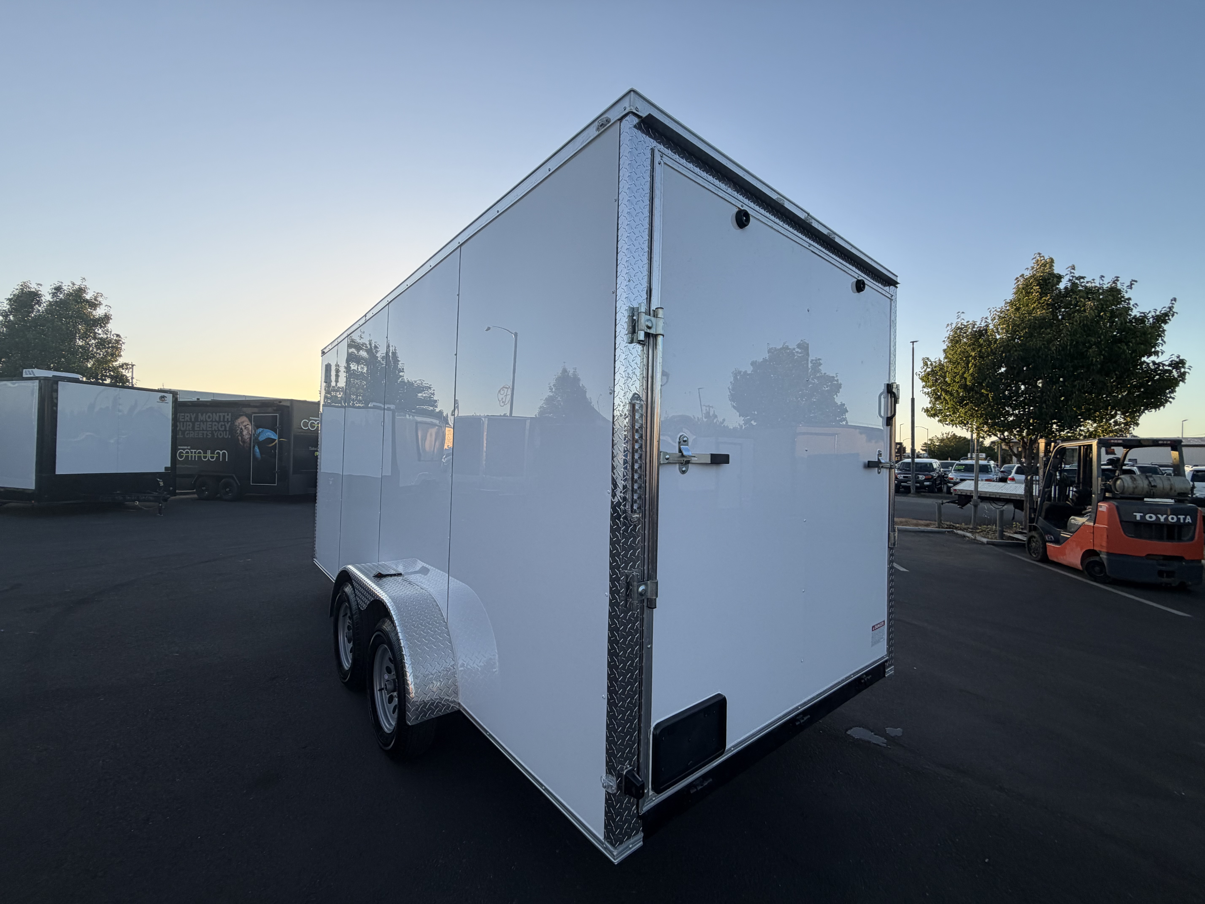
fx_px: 487
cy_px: 452
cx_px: 602
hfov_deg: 102.1
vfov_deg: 85.7
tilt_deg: +1.0
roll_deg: -1.0
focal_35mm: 14
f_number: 2.2
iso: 50
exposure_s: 1/502
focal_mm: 2.22
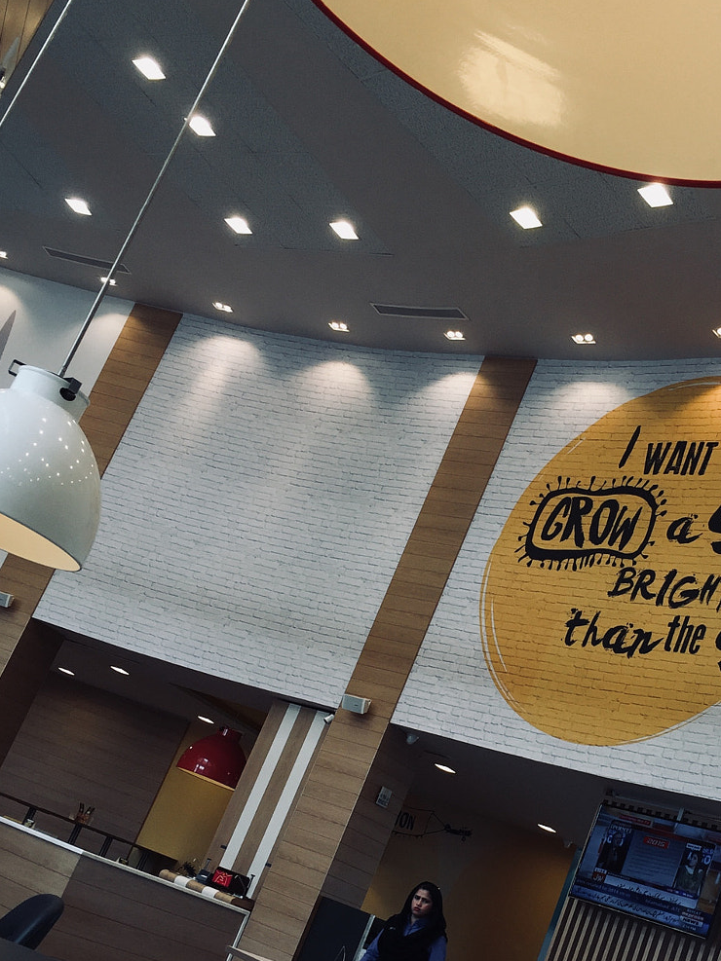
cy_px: 596
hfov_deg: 30.5
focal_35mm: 47
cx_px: 513
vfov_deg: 40.2
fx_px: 1306
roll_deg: -21.4
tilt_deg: +15.4
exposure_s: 1/120
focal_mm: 4.15
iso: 50
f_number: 2.2
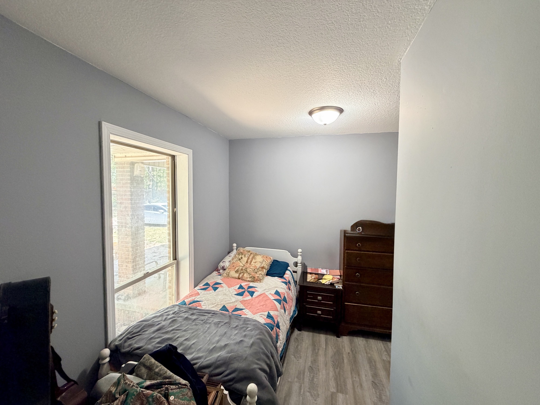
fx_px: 218
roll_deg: -0.8
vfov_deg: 85.7
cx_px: 270
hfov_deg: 102.1
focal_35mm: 14
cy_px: 202
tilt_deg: -2.4
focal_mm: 2.22
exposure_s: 1/112
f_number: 2.2
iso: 320
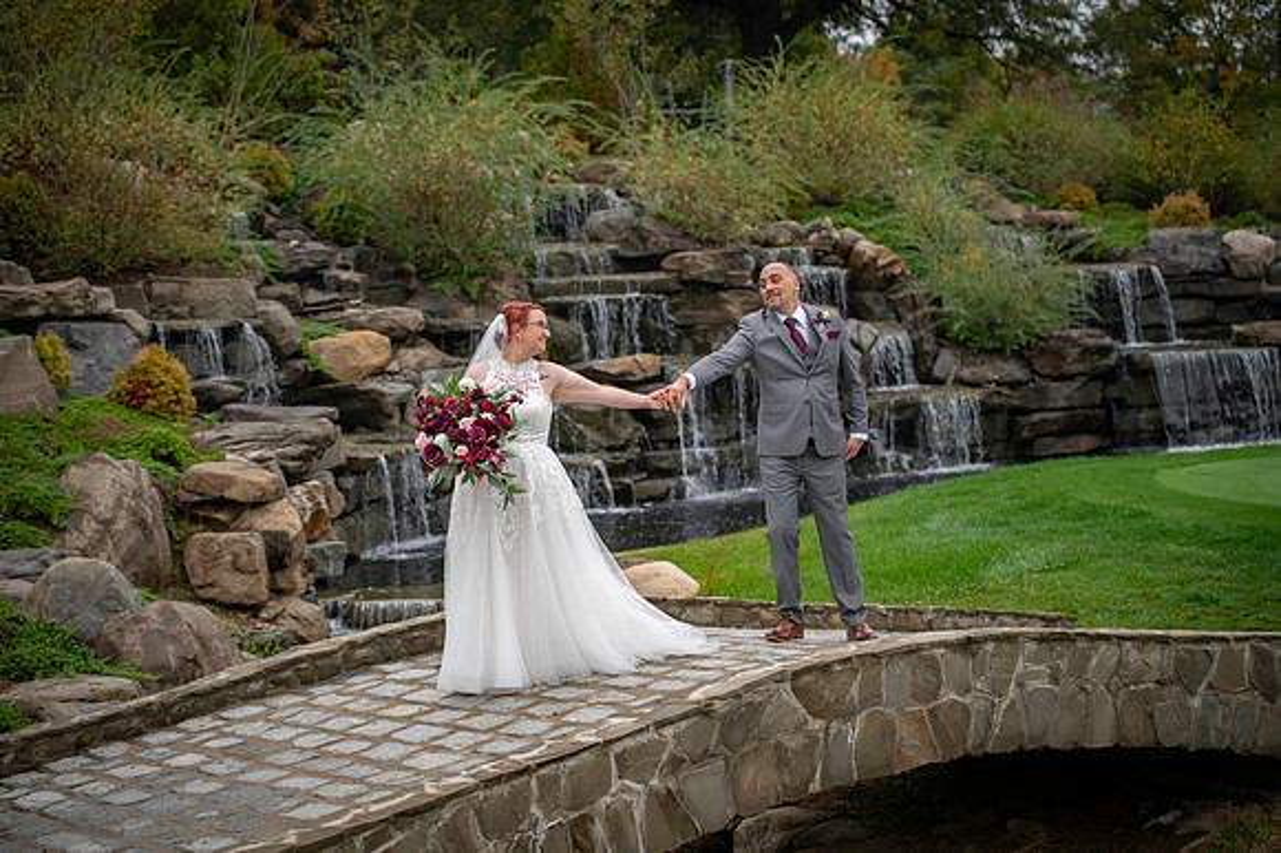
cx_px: 640
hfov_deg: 28.9
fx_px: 2489
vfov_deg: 19.4
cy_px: 426
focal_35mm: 70
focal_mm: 70
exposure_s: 1/125
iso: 80
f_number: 2.8
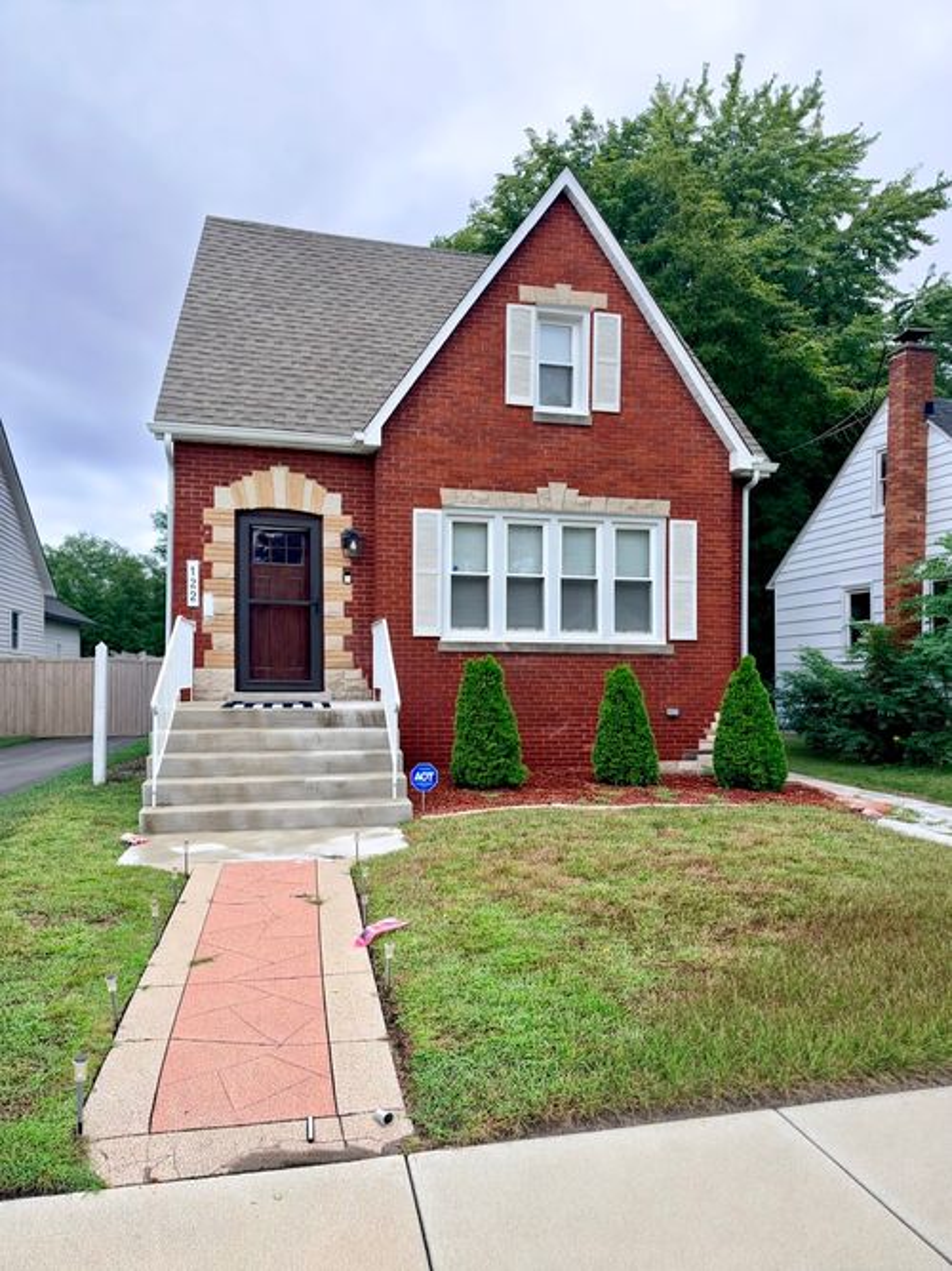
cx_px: 476
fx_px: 880
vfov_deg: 71.6
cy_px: 636
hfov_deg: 56.8
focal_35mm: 24
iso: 100
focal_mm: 6.93
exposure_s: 1/1553
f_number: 1.8
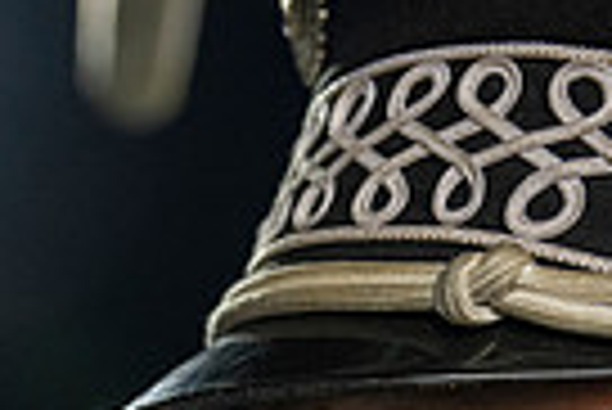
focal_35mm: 102
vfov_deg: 12.3
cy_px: 750
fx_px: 1736
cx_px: 351
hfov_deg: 20.0
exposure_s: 1/500
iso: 1250
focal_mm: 24
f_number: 3.2
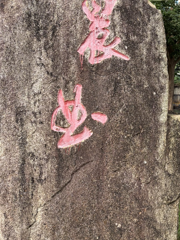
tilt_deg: -4.1
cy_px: 122
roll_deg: -1.1
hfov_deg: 28.0
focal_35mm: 52
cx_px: 109
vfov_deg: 36.8
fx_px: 361
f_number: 1.6
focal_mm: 5.96
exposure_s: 1/973
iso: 50
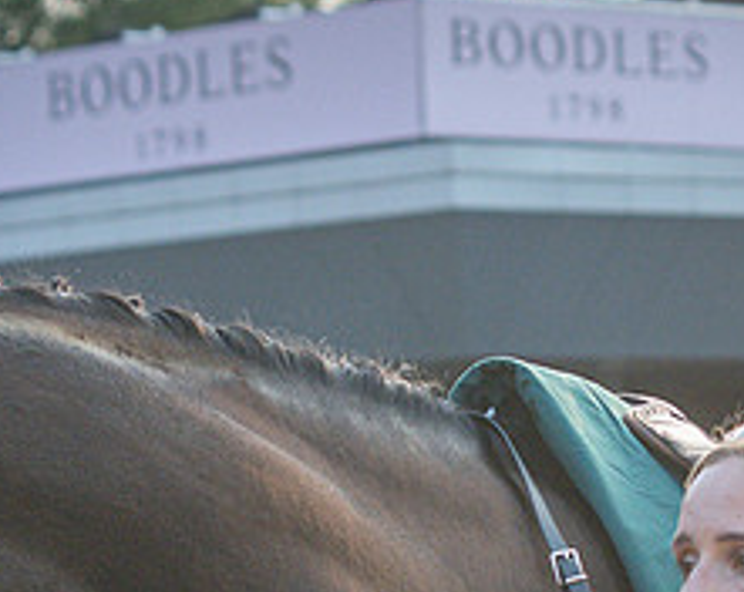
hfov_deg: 8.2
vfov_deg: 6.5
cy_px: 611
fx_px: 5187
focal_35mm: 236
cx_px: 682
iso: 640
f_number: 3.5
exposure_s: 1/1600
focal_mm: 50
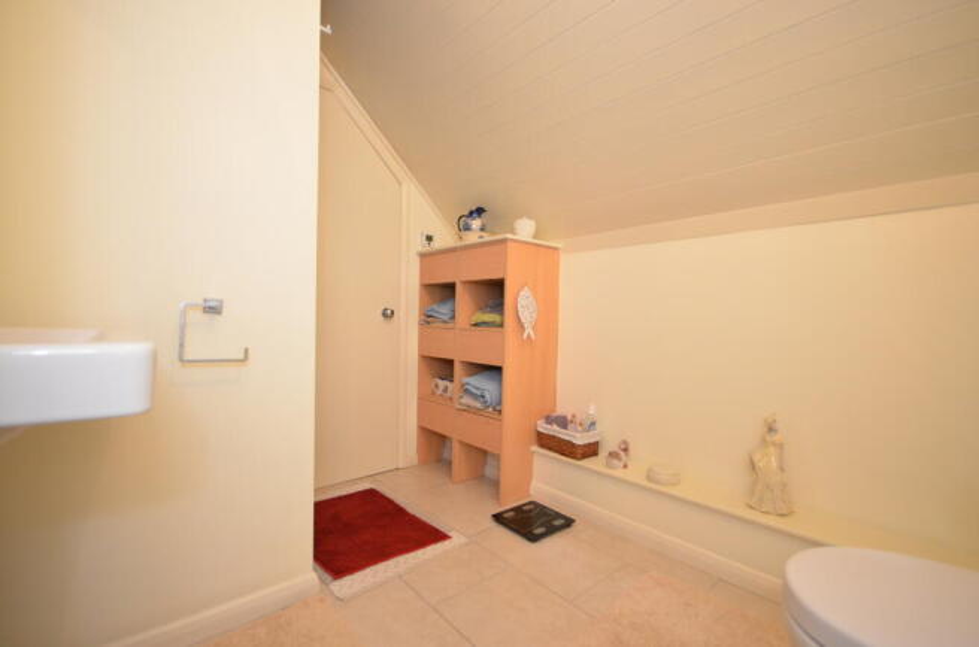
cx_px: 490
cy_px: 324
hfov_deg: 100.5
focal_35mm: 15
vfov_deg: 77.0
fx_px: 407
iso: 1600
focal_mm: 10
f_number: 4
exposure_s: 1/60
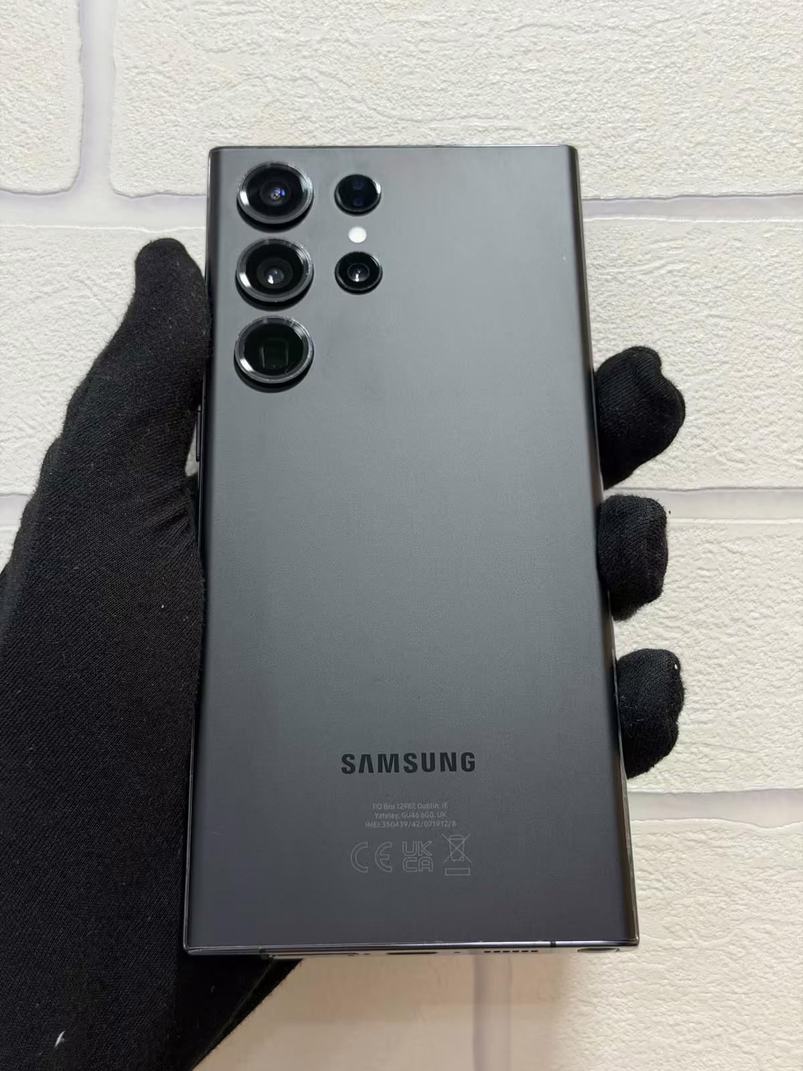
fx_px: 1485
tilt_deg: +1.5
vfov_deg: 39.7
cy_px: 536
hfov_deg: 30.3
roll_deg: +0.3
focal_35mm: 48
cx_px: 402
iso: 100
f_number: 1.78
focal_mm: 6.76
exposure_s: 1/50
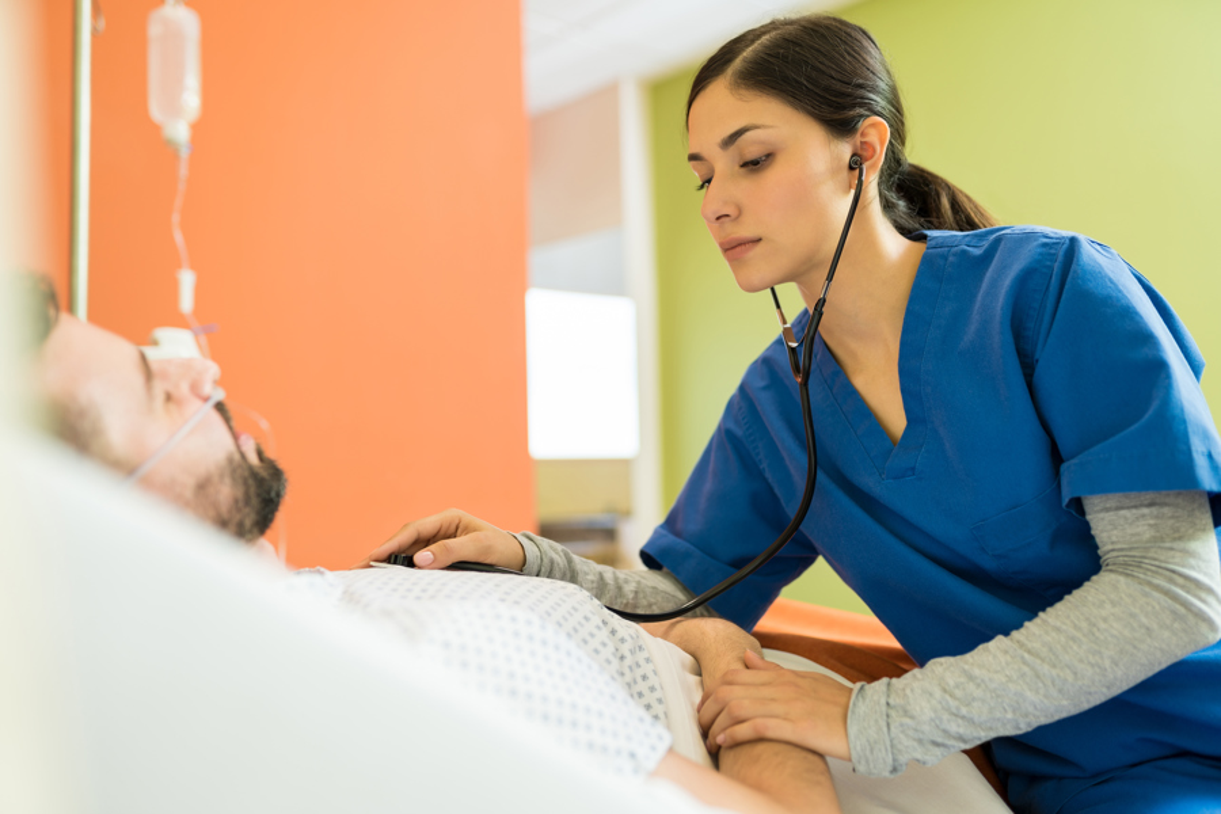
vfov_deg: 37.9
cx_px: 610
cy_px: 407
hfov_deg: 54.4
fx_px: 1187
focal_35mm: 35
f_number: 1.8
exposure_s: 1/160
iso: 100
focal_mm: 35
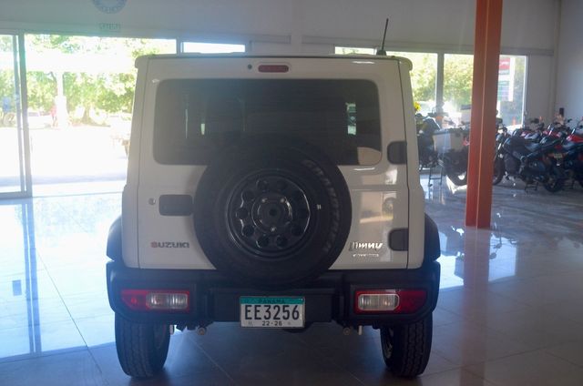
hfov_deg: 49.6
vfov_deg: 34.1
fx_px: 630
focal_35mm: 39
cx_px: 292
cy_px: 193
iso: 400
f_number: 5
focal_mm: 26
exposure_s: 1/100
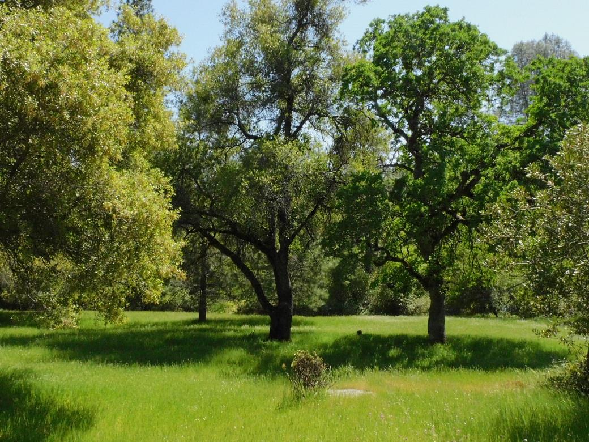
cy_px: 221
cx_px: 294
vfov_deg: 36.0
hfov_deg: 46.8
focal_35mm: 40
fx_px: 681
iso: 800
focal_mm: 7.2
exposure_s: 1/1600
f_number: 6
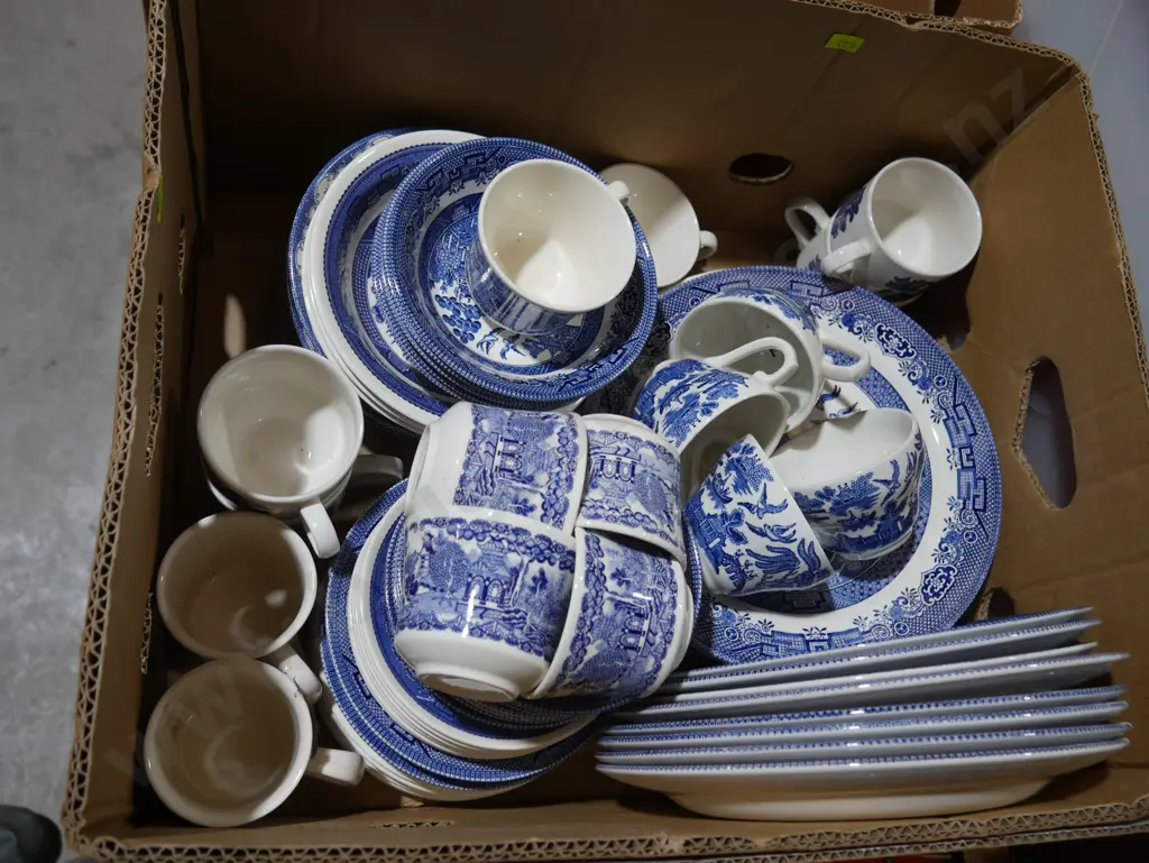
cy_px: 432
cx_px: 574
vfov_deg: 46.8
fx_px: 996
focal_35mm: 30
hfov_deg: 59.9
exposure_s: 1/100
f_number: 3.6
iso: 200
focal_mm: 15
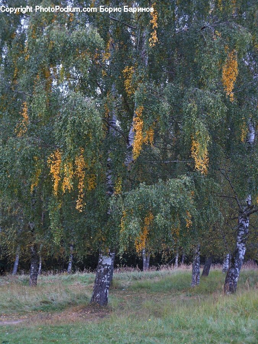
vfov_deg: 25.7
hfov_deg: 19.4
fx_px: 755
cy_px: 172
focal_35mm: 76
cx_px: 129
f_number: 4.4
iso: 80
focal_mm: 13.6
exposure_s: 1/40
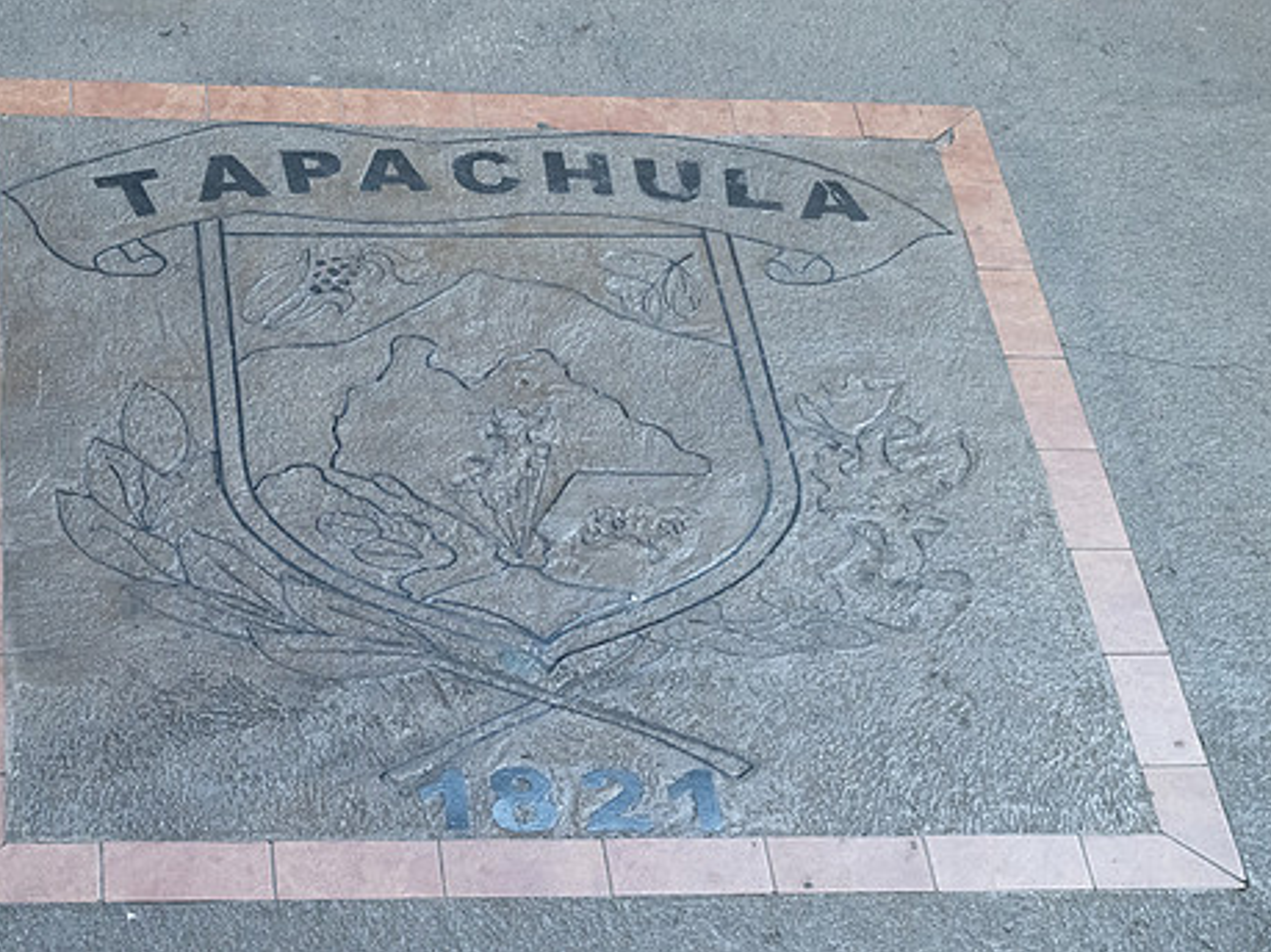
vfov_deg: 15.4
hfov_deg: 20.4
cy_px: 369
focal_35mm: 96
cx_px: 600
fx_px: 3524
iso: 8000
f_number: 8
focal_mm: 62
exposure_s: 1/250
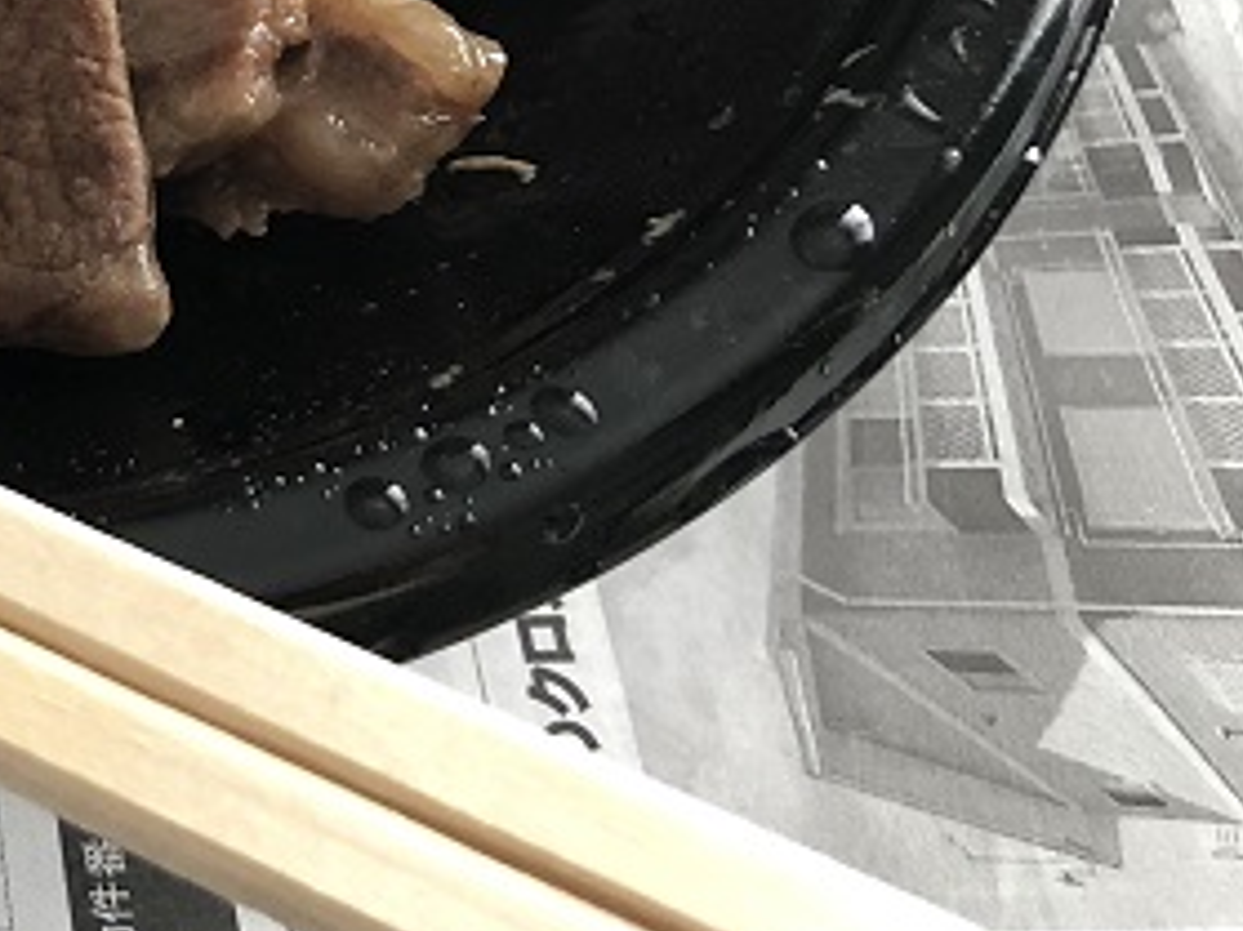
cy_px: -78
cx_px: -452
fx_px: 2907
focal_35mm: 81
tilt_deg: -52.4
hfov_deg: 21.4
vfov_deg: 17.6
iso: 64
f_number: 1.8
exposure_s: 1/15
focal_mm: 3.99
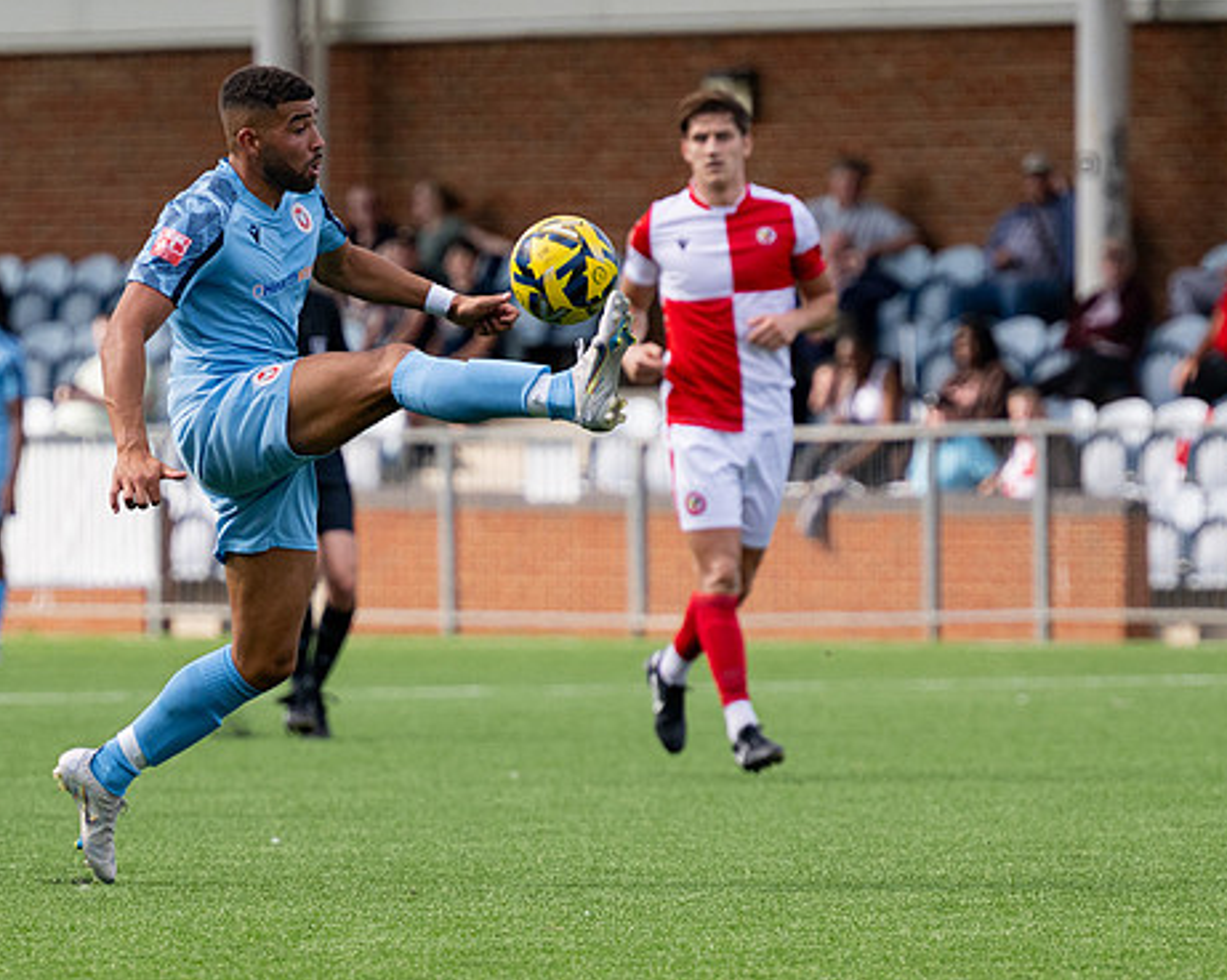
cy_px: 782
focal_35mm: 483
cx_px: 458
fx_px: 17525
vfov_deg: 3.2
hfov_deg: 4.0
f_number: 4
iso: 400
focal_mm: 220
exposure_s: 1/2500
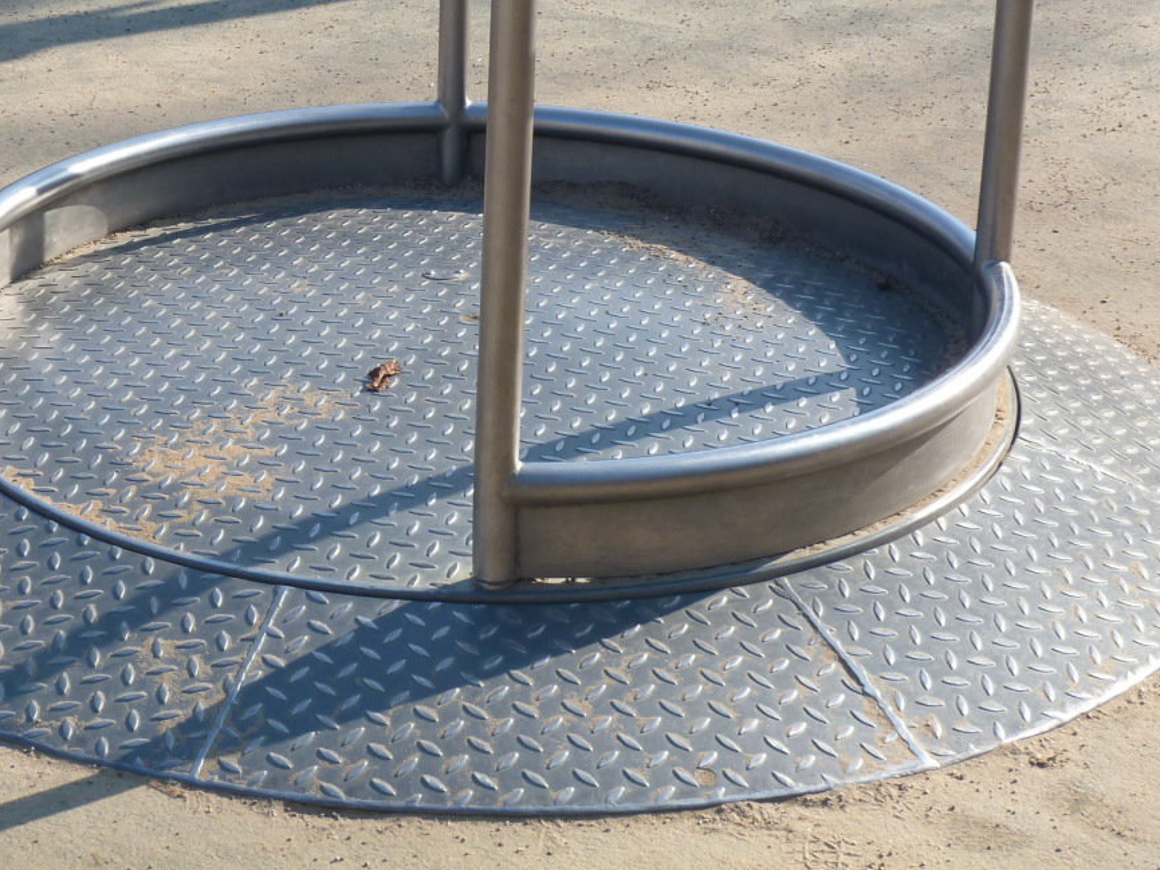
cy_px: 120
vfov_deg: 17.2
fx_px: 2849
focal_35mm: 85
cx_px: 347
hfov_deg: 22.9
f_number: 4.5
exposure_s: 1/250
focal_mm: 8.7
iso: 80
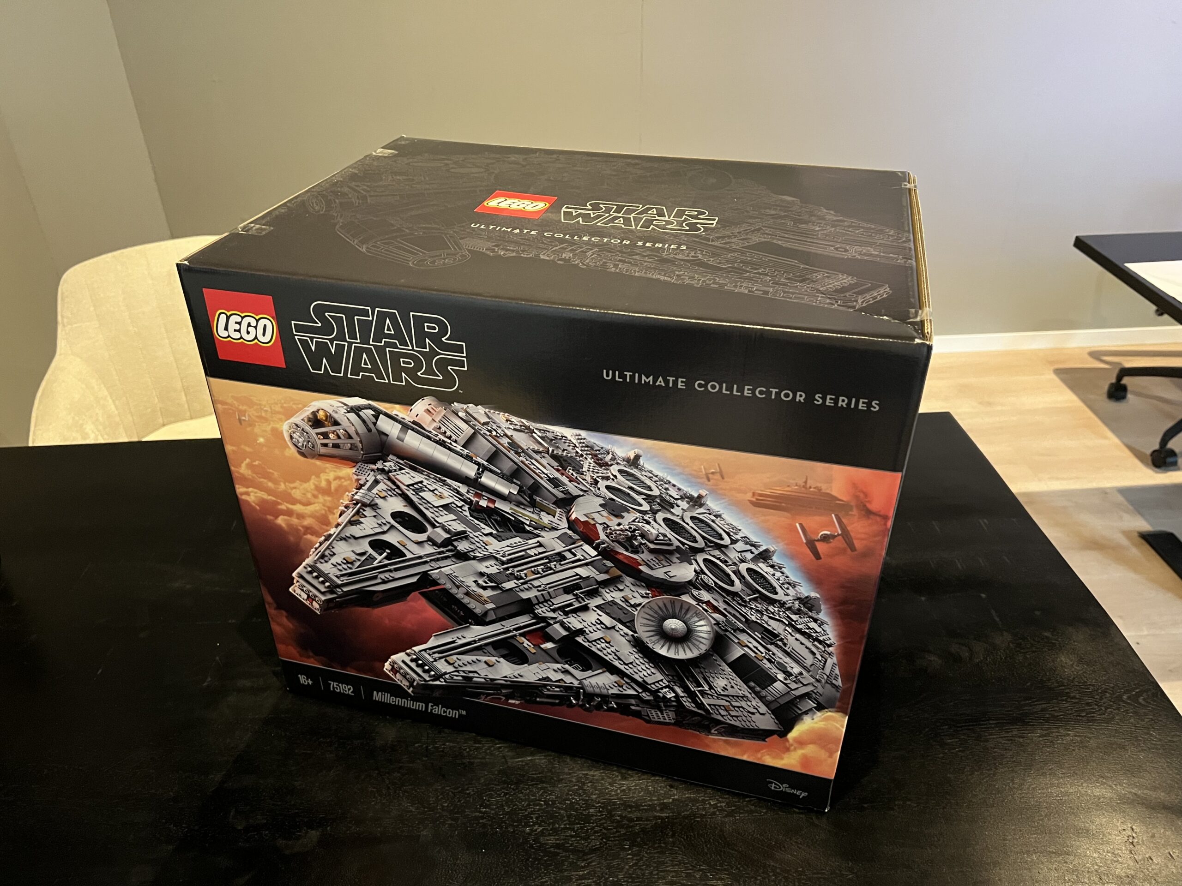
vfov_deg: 53.1
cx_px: 591
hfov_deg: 67.3
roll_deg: +1.6
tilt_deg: -32.9
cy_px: 443
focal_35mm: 26
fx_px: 888
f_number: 1.5
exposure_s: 1/40
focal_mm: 5.7
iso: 500
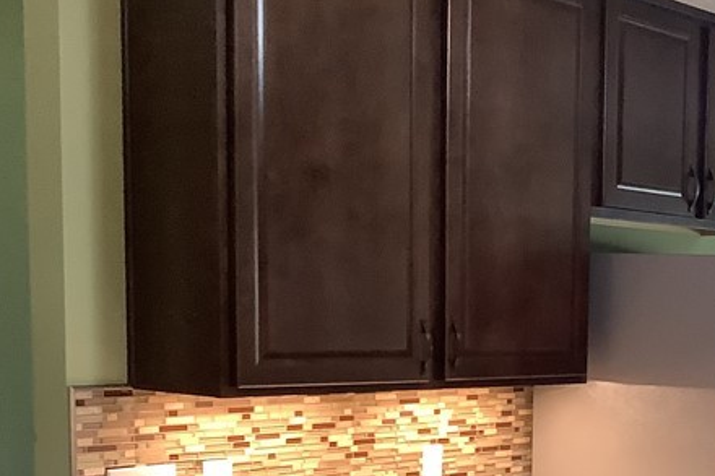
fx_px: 1489
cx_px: 739
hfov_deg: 25.5
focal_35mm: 75
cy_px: 504
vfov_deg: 17.6
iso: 200
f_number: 2.4
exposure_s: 1/60
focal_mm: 3.3
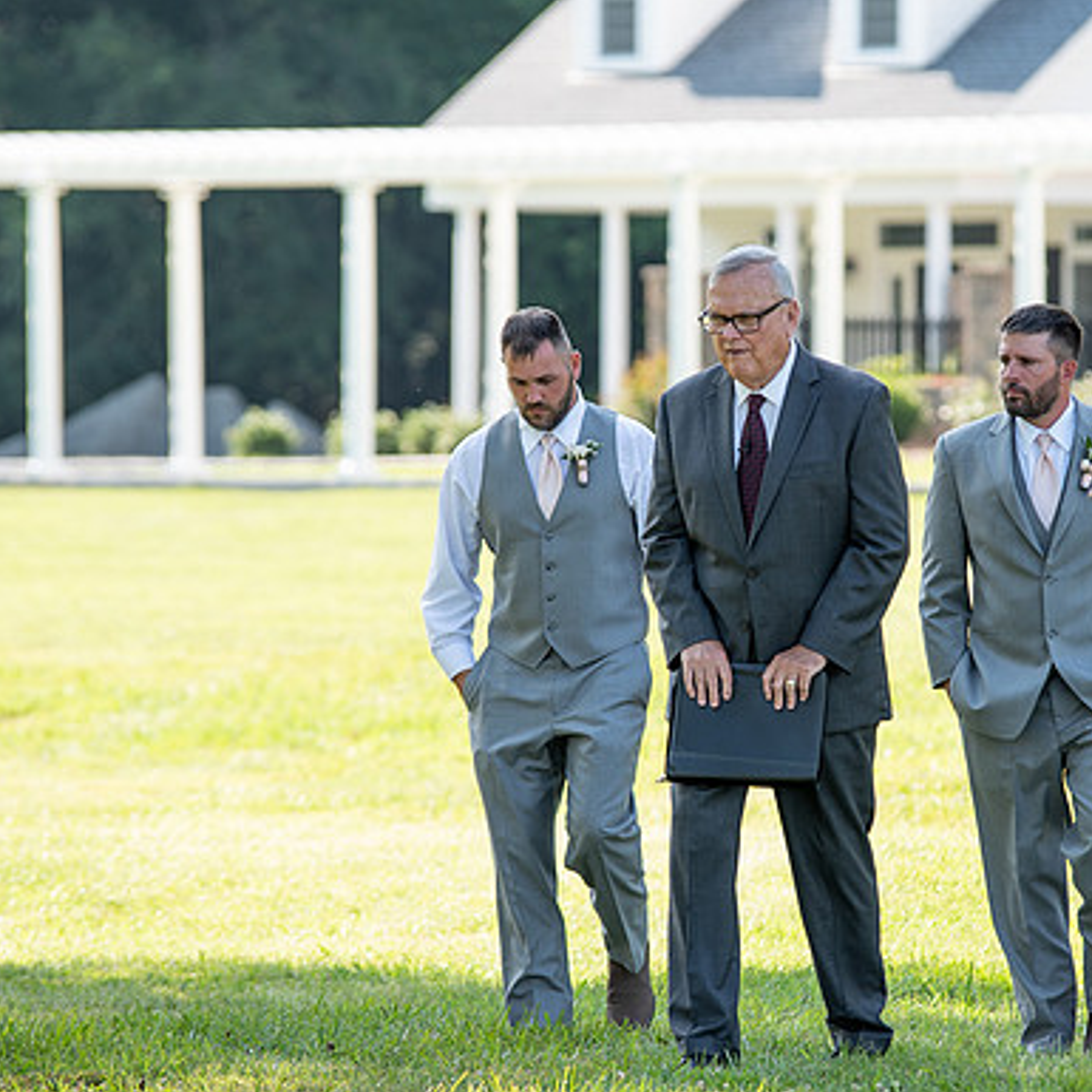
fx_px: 11242
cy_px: 518
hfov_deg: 5.6
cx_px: 753
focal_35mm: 315
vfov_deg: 5.6
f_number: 4
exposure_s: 1/250
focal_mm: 200
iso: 100
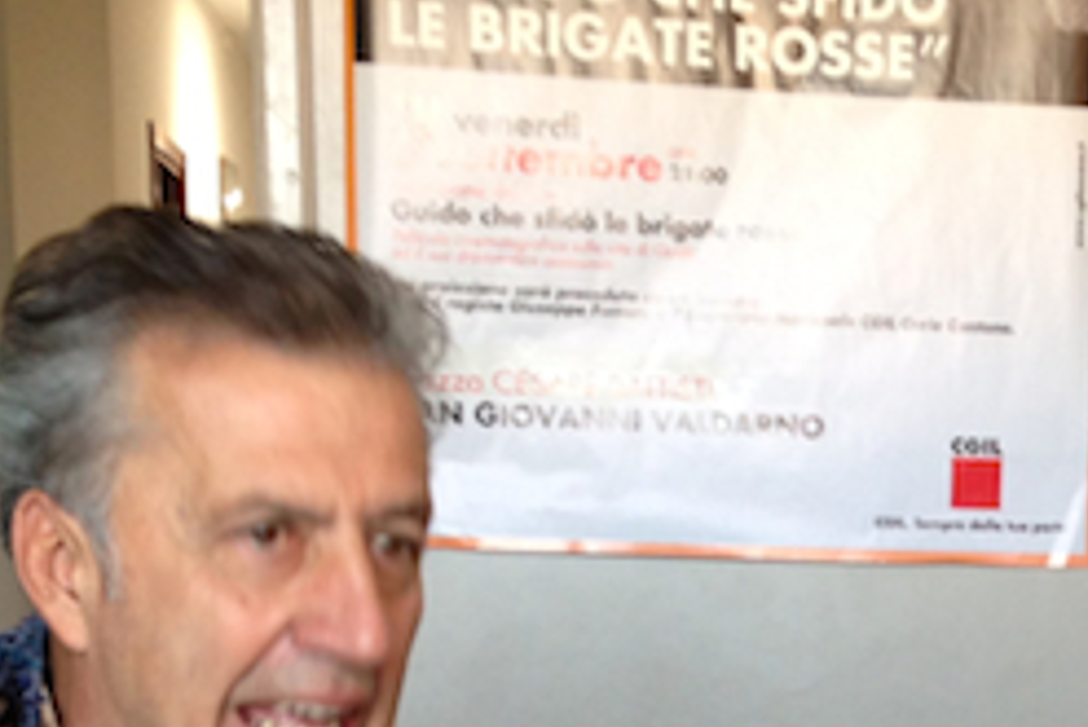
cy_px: 1079
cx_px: 1150
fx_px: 3236
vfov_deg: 12.2
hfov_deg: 18.5
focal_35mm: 107
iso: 50
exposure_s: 1/20
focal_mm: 4.13
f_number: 2.4
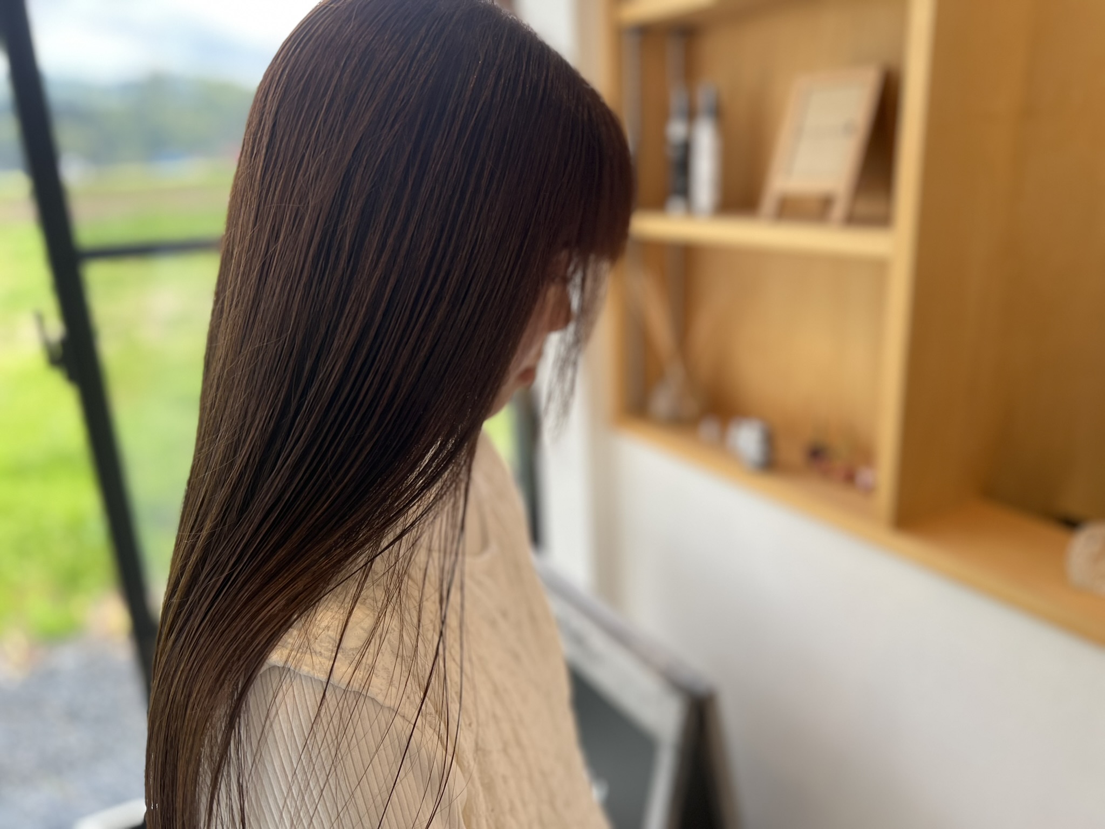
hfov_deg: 67.3
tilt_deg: -18.0
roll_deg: +2.5
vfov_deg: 53.1
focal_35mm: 26
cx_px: 552
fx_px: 830
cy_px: 414
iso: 50
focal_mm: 5.7
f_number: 1.5
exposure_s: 1/121
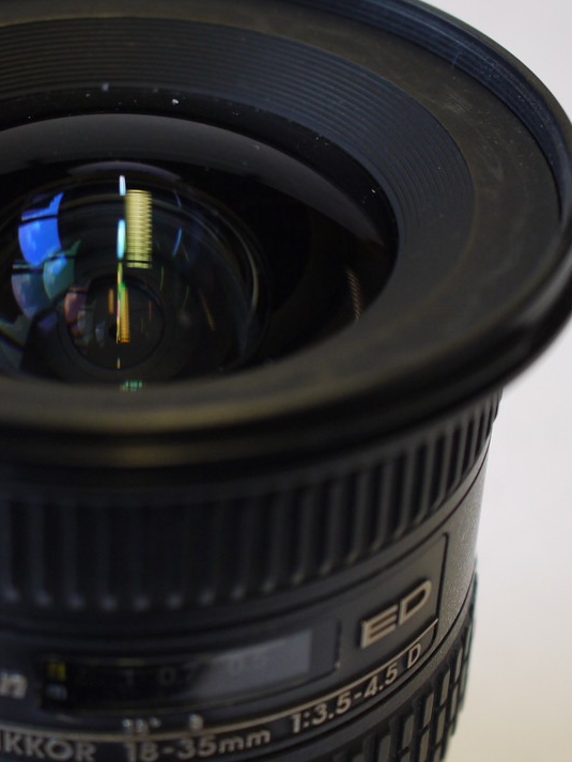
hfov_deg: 14.6
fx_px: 2225
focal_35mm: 101
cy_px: 391
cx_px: 113
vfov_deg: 19.4
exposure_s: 1/125
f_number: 3.5
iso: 400
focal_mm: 30
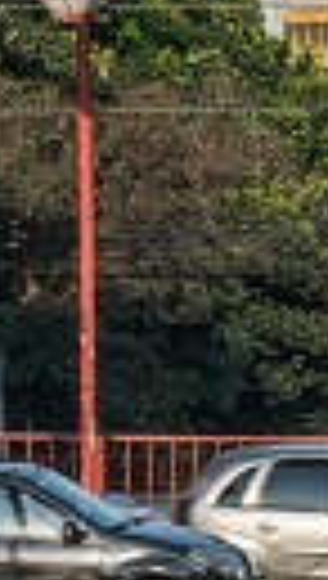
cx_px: 1465
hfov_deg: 1.5
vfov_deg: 2.7
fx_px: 12373
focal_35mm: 804
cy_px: 400
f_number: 11
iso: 100
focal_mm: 55
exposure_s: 1/125
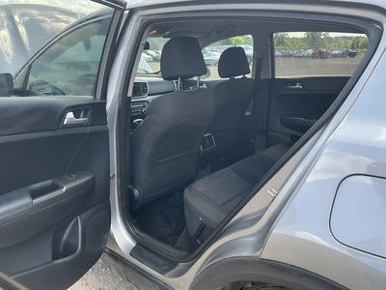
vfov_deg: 49.7
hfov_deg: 63.4
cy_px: 145
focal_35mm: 28
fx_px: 312
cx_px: 193
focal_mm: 3
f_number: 1.8
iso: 32
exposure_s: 1/170
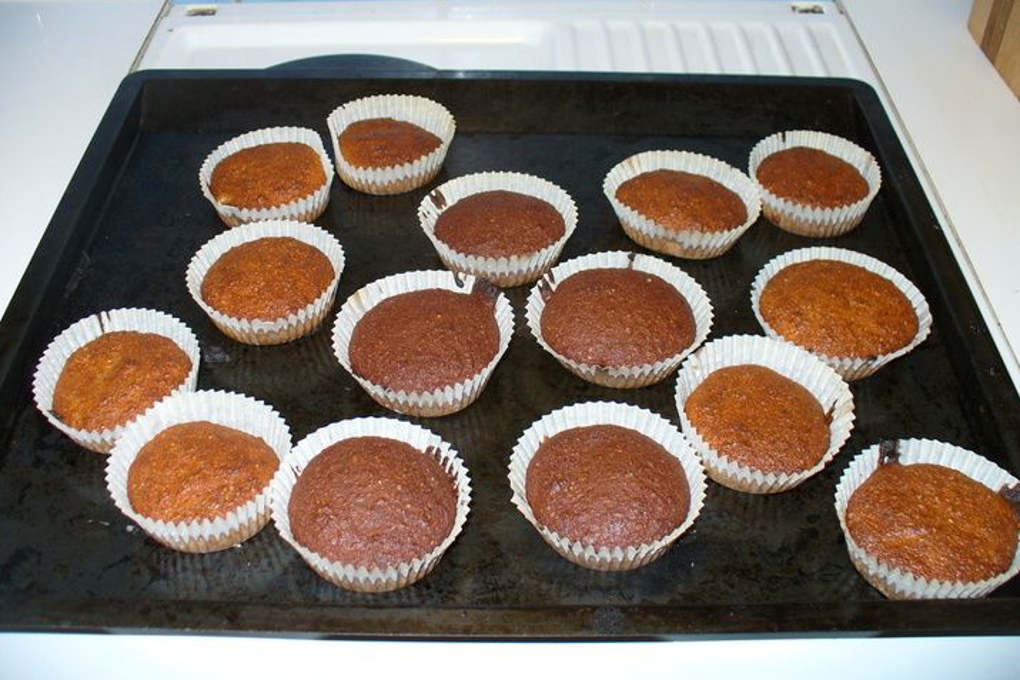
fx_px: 1105
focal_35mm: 39
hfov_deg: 49.5
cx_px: 506
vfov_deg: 34.2
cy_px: 316
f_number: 2.8
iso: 100
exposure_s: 1/60
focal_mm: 6.1
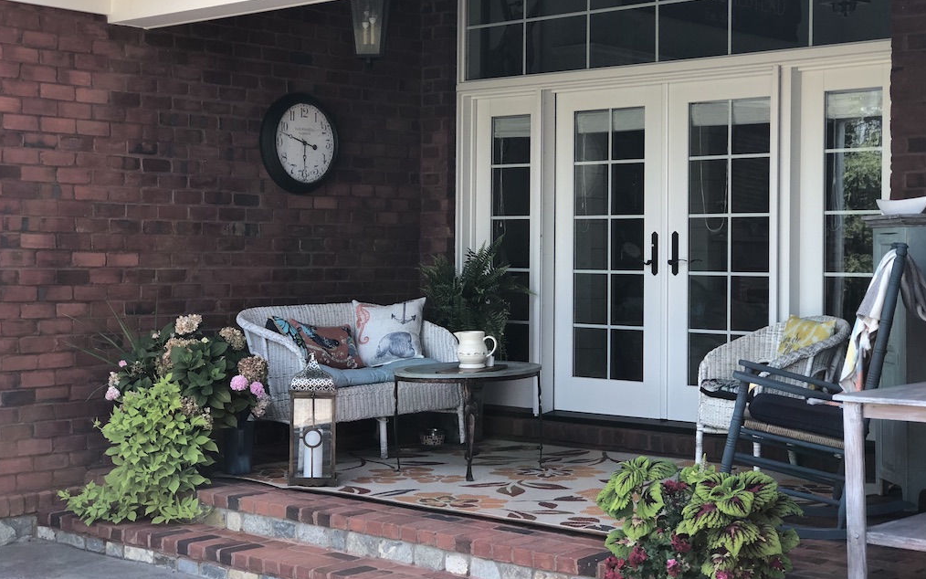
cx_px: 464
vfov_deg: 21.3
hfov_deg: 33.5
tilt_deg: -1.0
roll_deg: -0.2
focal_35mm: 61
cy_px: 260
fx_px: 1540
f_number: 2.8
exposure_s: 1/120
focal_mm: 6.6
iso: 32
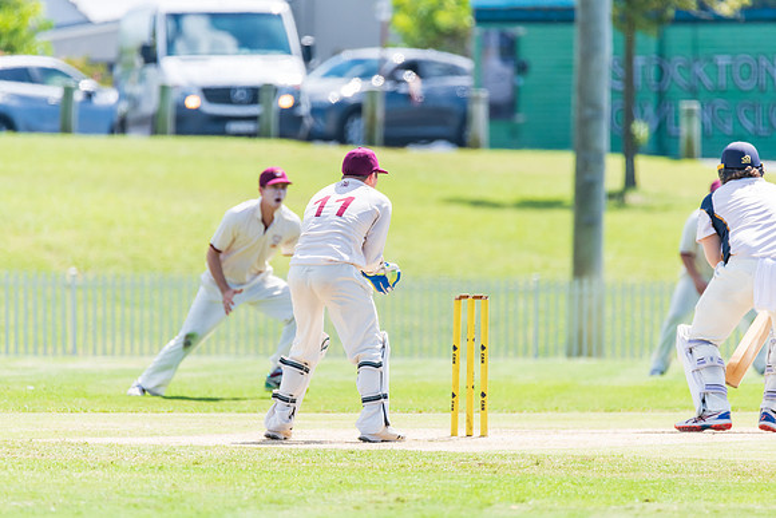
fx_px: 13442
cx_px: 388
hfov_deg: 3.3
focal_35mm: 624
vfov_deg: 2.2
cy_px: 259
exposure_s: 1/2000
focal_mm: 600
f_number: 6.3
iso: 640
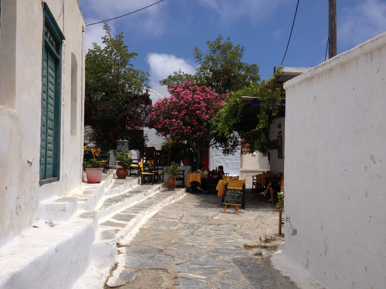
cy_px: 144
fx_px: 390
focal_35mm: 35
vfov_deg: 40.7
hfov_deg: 52.6
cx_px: 193
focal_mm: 4.28
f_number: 2.4
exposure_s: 1/3247
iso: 50
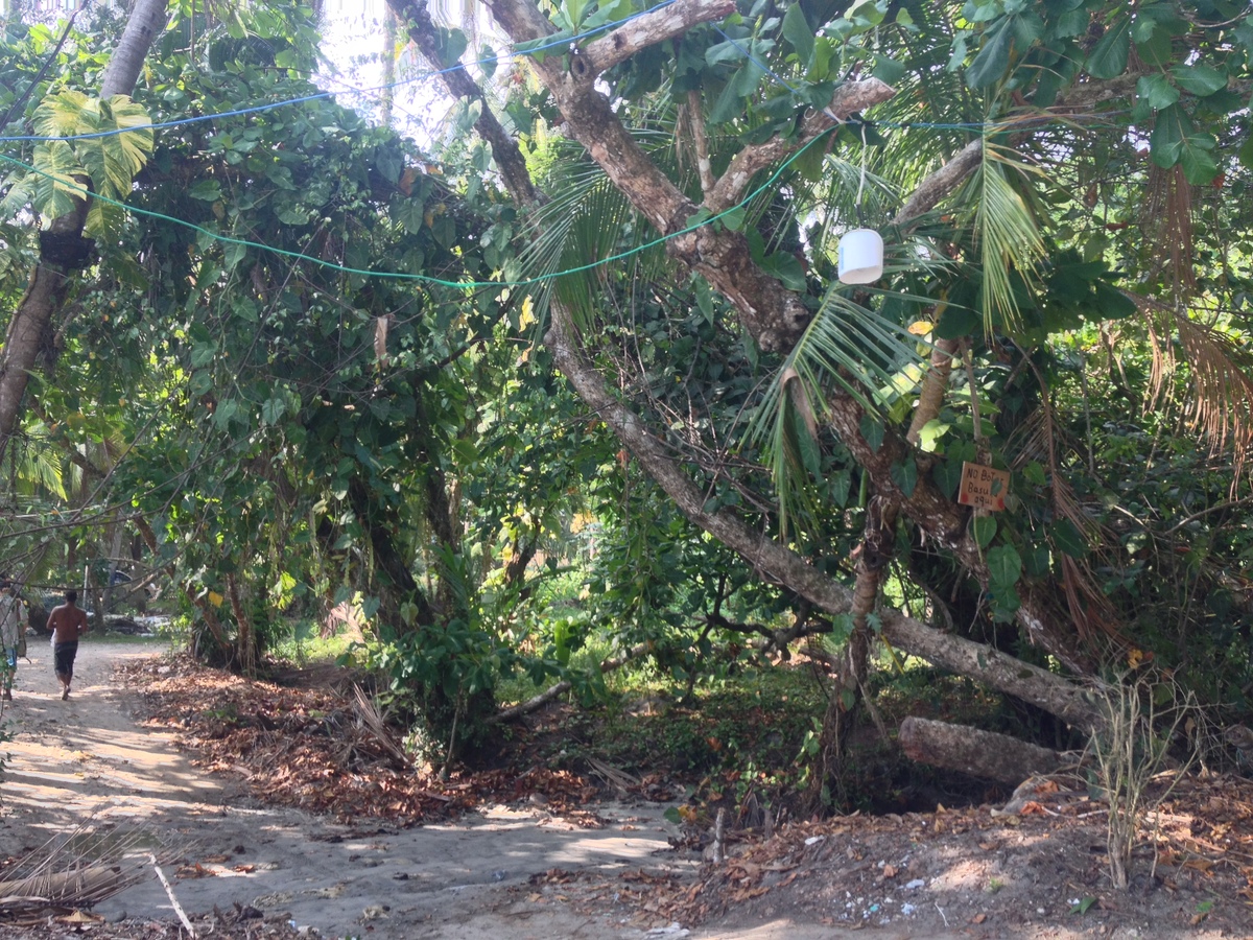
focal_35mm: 35
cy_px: 470
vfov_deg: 40.7
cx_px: 626
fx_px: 1267
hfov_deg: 52.6
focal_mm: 4.28
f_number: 2.4
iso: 50
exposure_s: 1/120
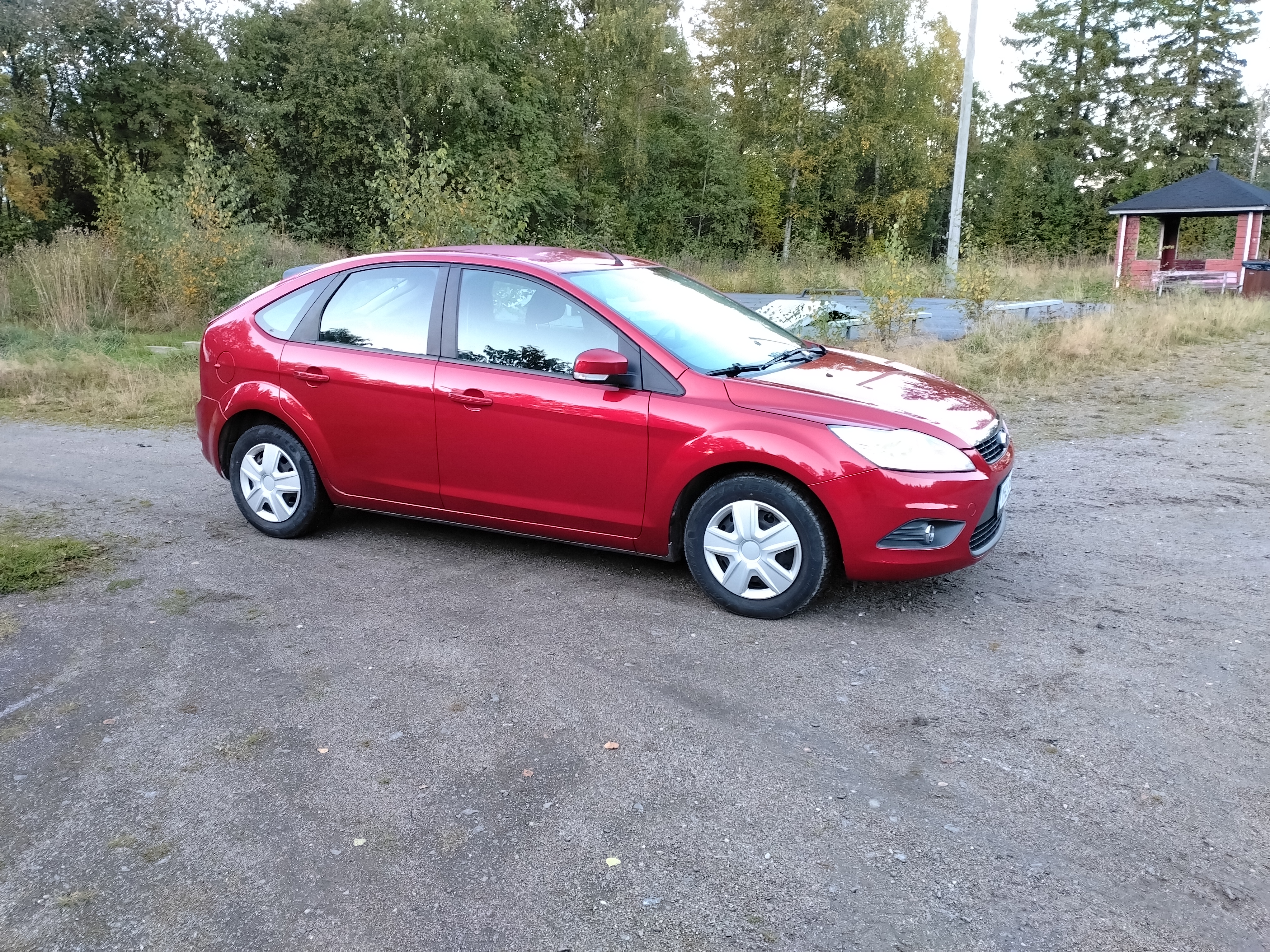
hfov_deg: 65.3
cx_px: 635
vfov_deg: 51.4
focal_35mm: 27
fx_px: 991
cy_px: 476
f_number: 1.8
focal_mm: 4.05
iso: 500
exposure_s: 1/33.3
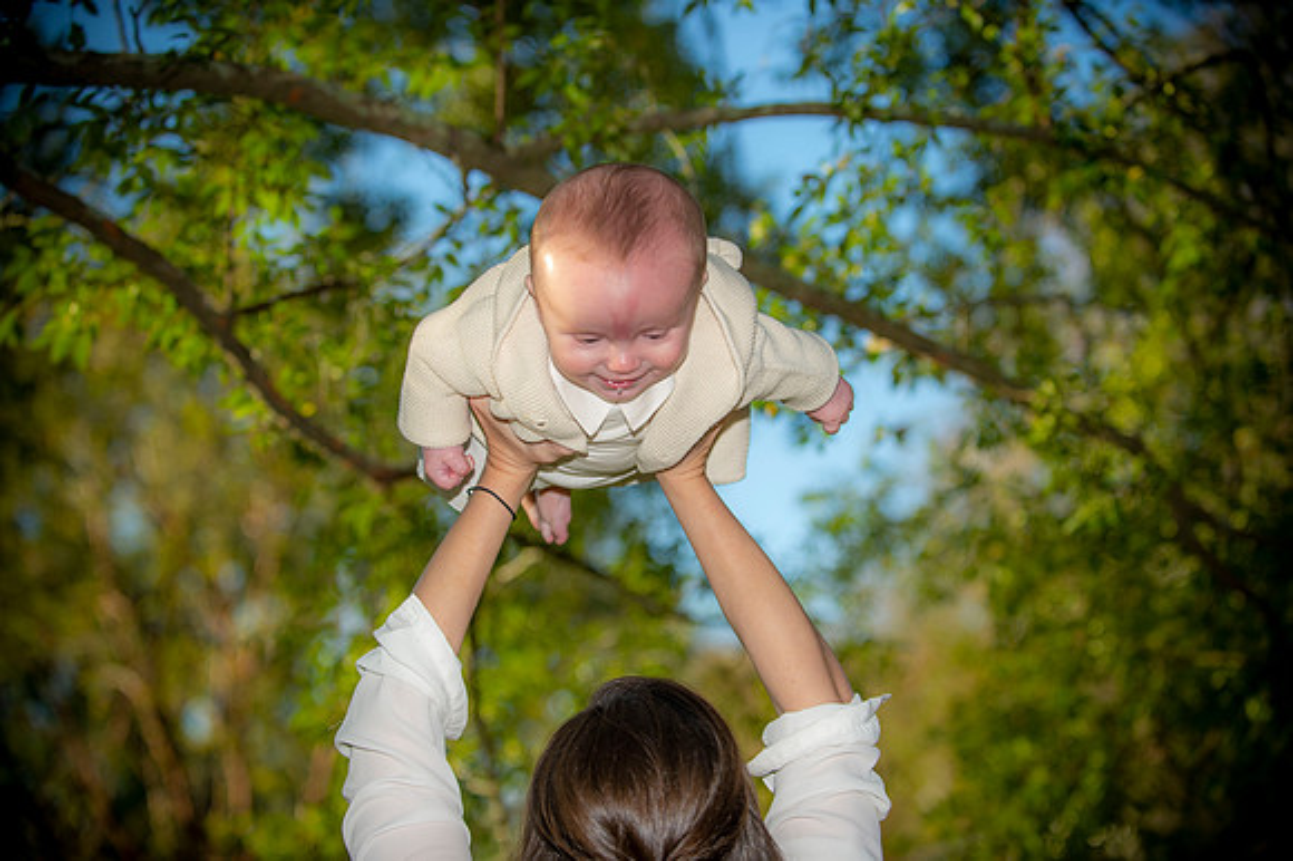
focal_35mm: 70
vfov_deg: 19.4
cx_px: 646
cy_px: 430
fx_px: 2513
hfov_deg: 28.9
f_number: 4
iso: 100
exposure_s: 1/320
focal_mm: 70
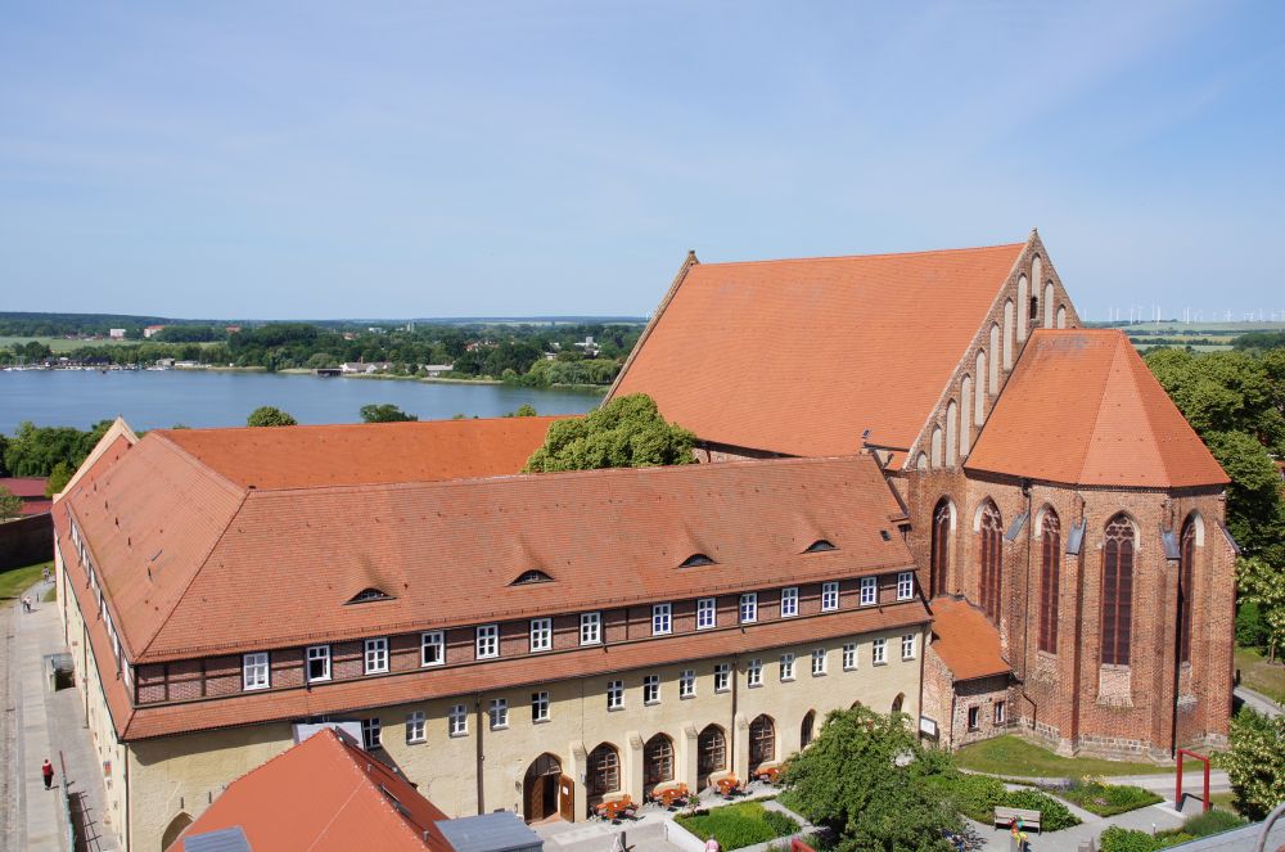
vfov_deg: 39.8
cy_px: 426
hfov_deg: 57.3
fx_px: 1176
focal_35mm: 33
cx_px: 642
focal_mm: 22
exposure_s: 1/160
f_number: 11
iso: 100
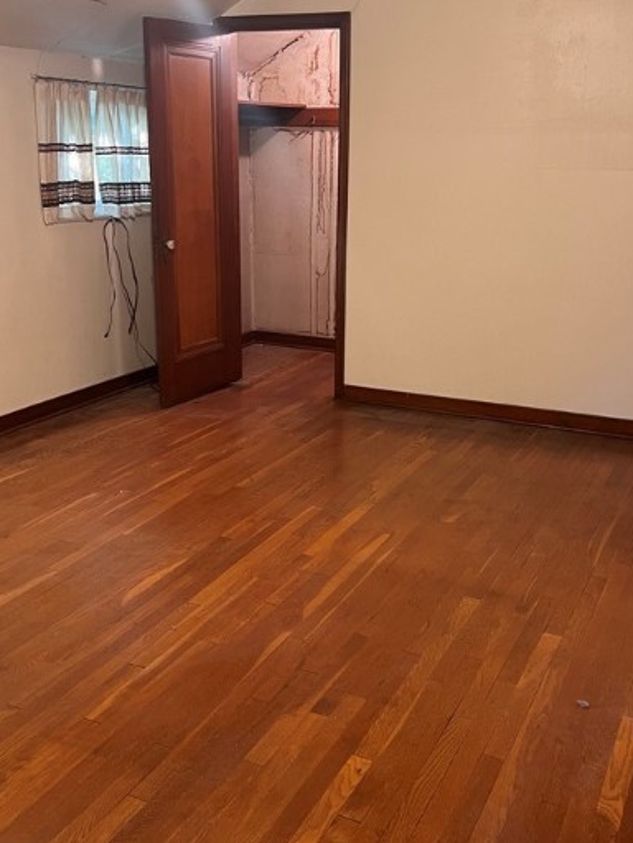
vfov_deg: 47.8
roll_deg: +0.0
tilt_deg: -13.8
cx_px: 313
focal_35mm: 39
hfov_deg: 36.8
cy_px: 397
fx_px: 951
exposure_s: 1/60
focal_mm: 5.7
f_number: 1.5
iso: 200
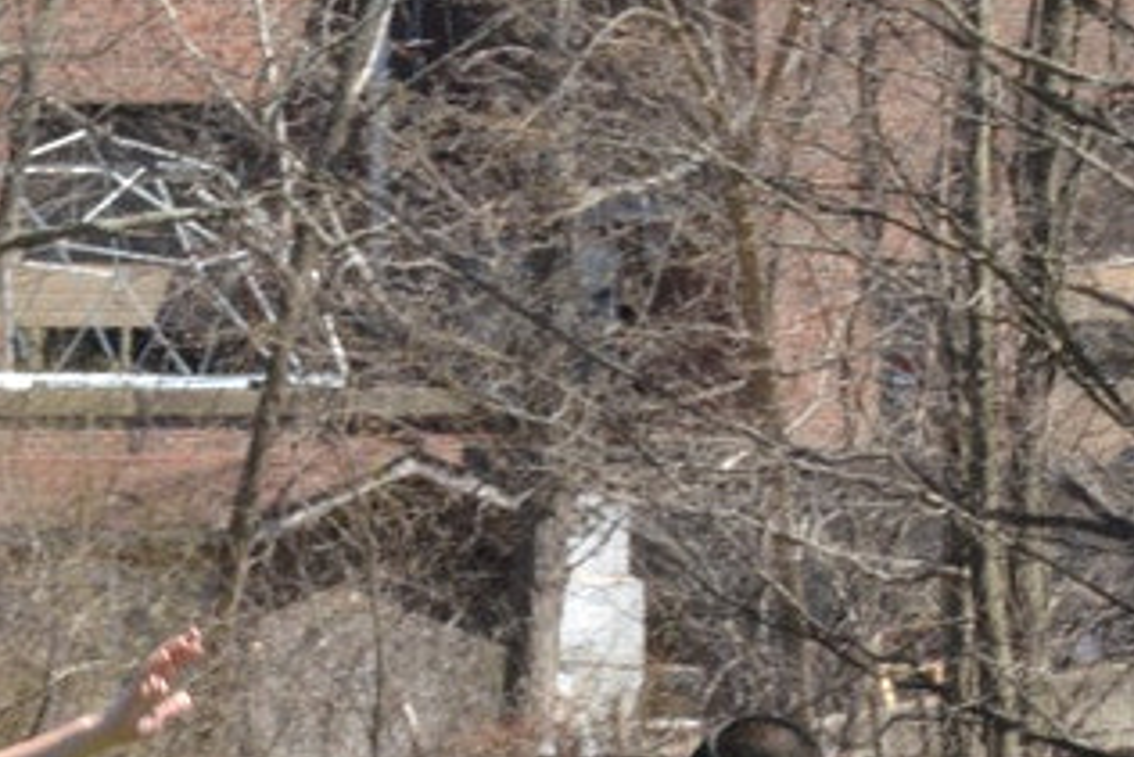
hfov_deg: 2.0
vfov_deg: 1.4
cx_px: -212
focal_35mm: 1012
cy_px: 1024
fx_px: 31891
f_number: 22
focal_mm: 200
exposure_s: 1/125
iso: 900
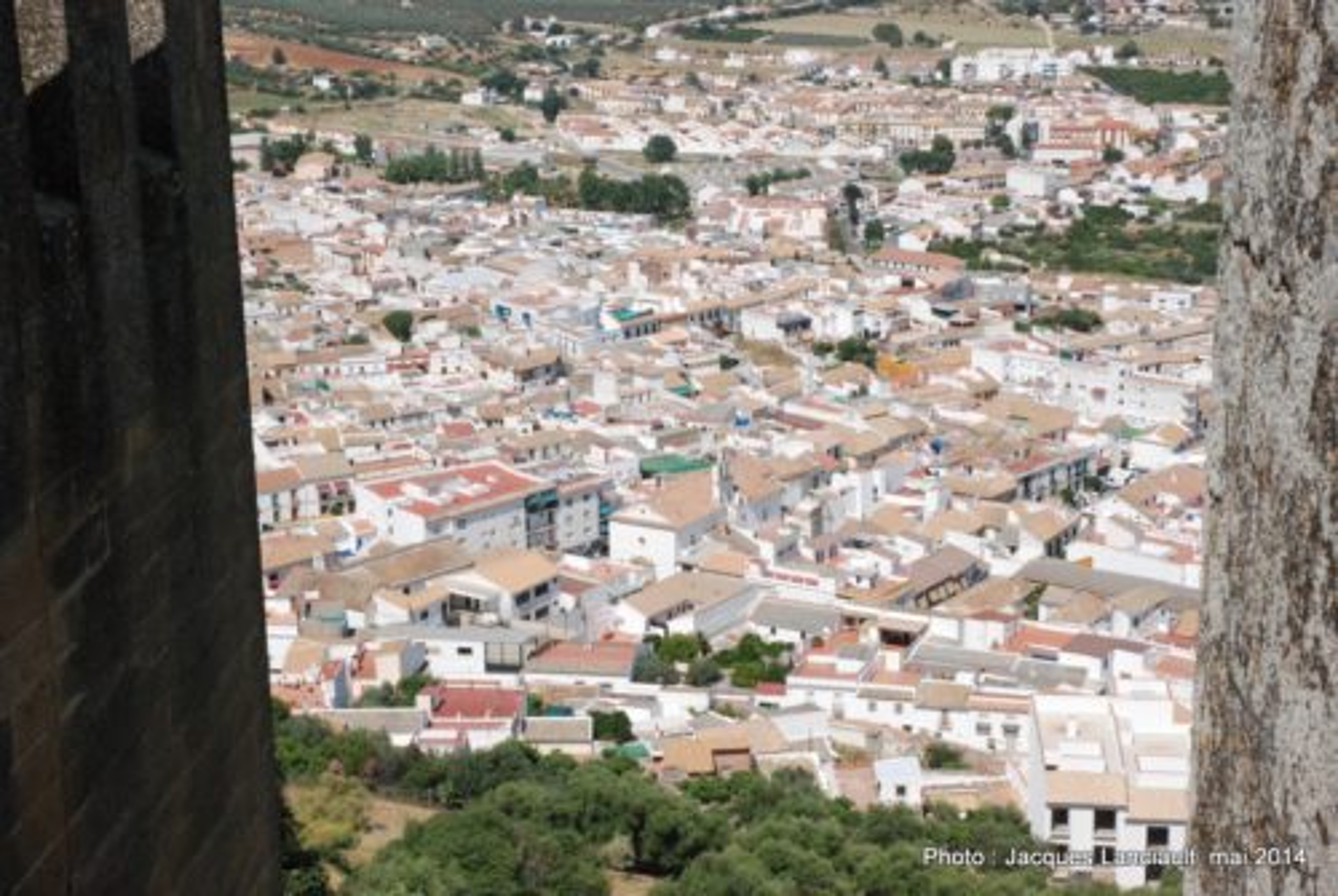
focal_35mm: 60
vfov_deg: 22.7
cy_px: 448
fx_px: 2233
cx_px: 669
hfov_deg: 33.4
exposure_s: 1/1250
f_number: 18
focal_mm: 40
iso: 1600
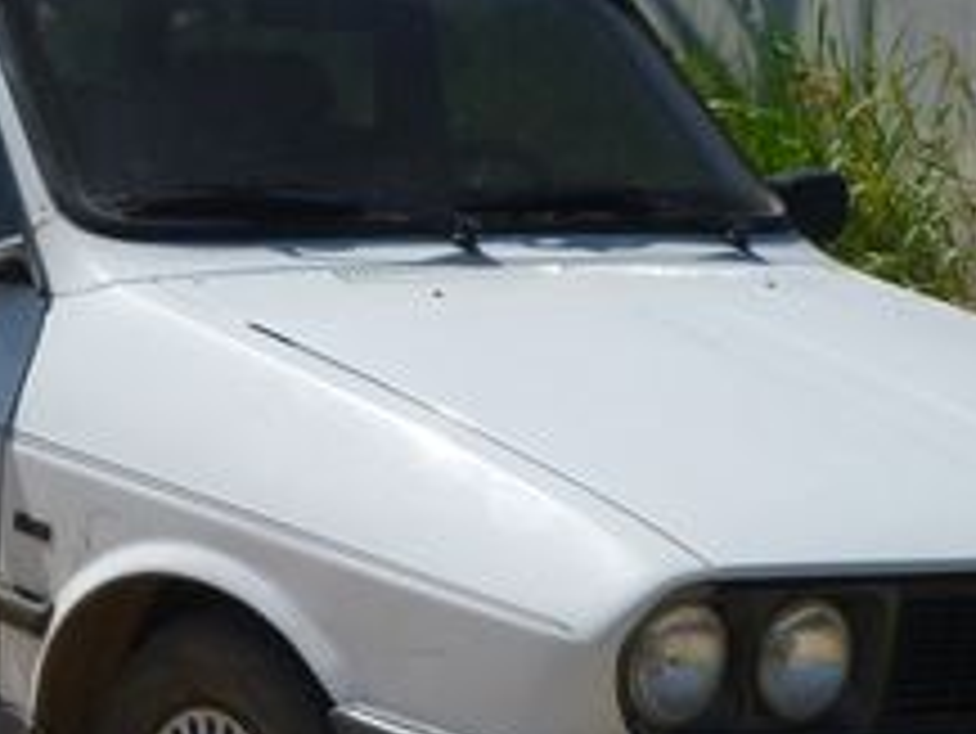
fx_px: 4062
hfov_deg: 13.7
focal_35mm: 144
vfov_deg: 10.3
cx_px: 265
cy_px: 374
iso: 100
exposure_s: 1/200
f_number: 10
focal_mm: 6.9
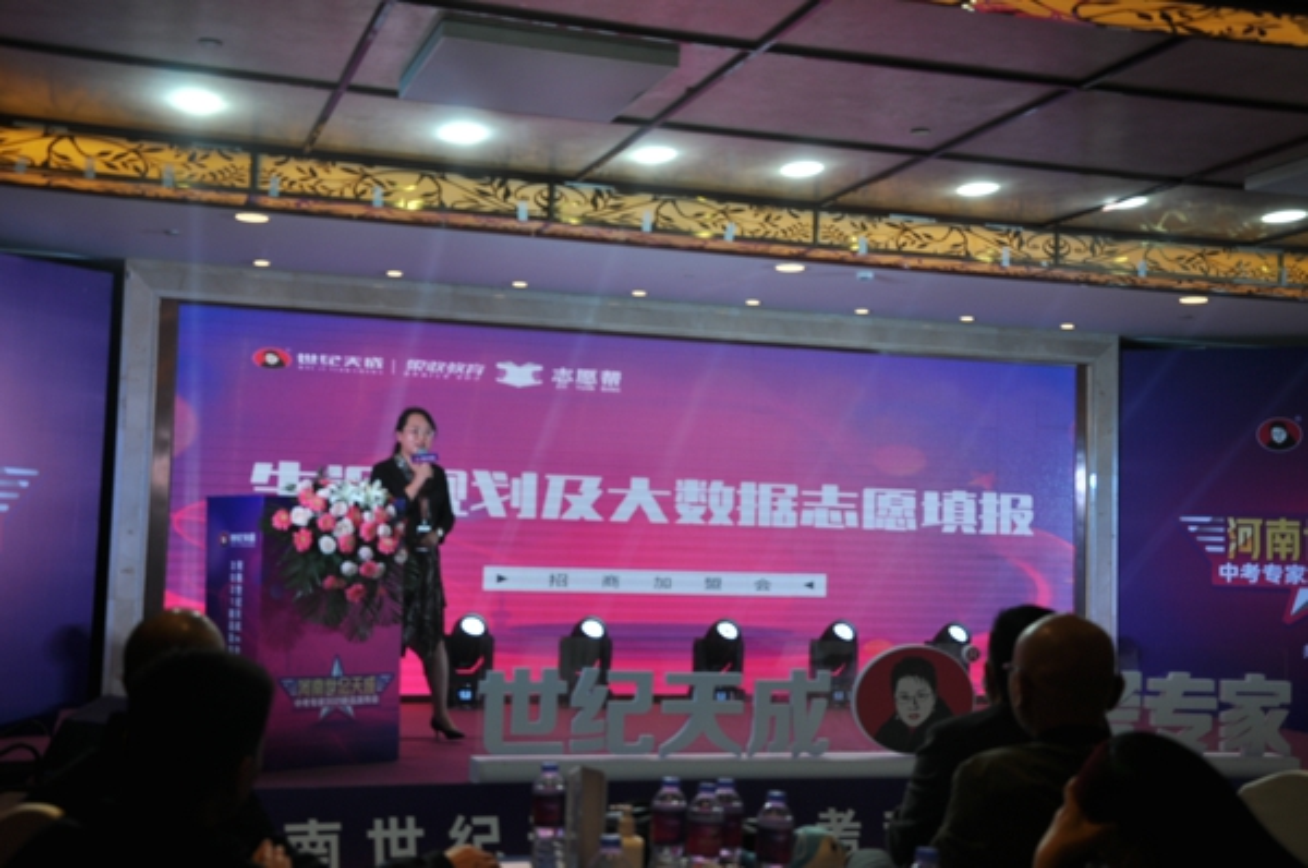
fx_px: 1632
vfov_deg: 29.8
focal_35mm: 45
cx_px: 654
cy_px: 434
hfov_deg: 43.7
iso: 200
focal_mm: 30
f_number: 5.6
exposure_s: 1/125
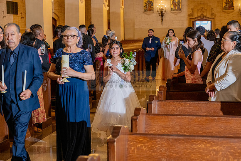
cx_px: 120
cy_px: 80
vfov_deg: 19.5
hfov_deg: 28.8
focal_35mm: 70
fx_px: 469
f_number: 4.5
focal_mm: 70
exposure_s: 1/200
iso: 2000
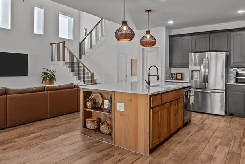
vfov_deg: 49.5
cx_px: 91
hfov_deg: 68.2
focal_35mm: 26
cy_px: 74
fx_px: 177
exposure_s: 1/15
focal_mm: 16
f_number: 8
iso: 400
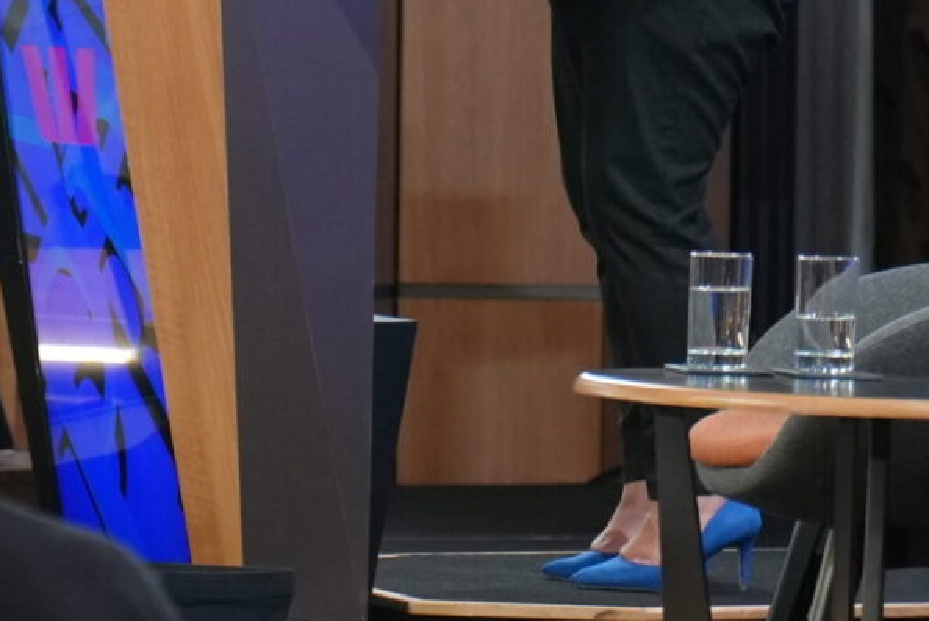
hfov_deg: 5.4
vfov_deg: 3.6
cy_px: -95
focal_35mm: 381
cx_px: 210
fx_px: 9839
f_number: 5.6
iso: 6400
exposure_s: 1/160
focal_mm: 140
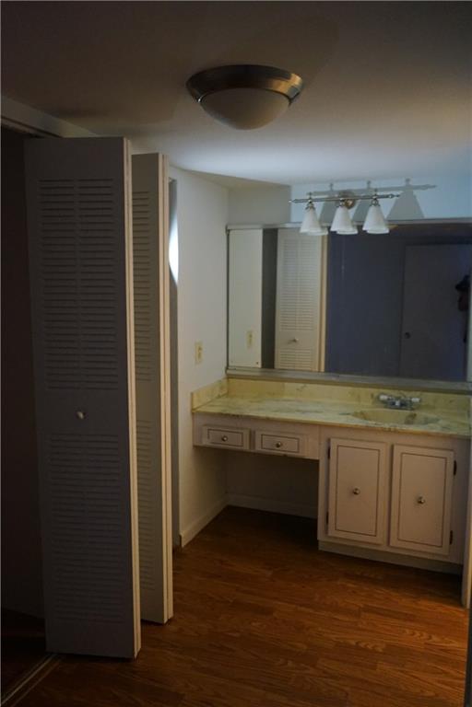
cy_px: 354
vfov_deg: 65.5
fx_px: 551
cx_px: 236
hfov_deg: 46.4
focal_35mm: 28
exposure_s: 1/60
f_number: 3.5
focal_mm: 28
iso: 5000
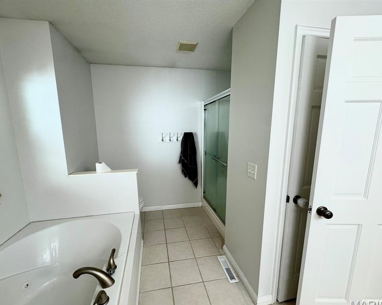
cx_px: 181
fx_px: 170
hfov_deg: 96.7
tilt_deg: -9.3
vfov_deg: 84.0
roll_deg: +0.7
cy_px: 157
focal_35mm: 15
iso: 200
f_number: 2.2
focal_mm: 2.22
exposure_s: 1/120
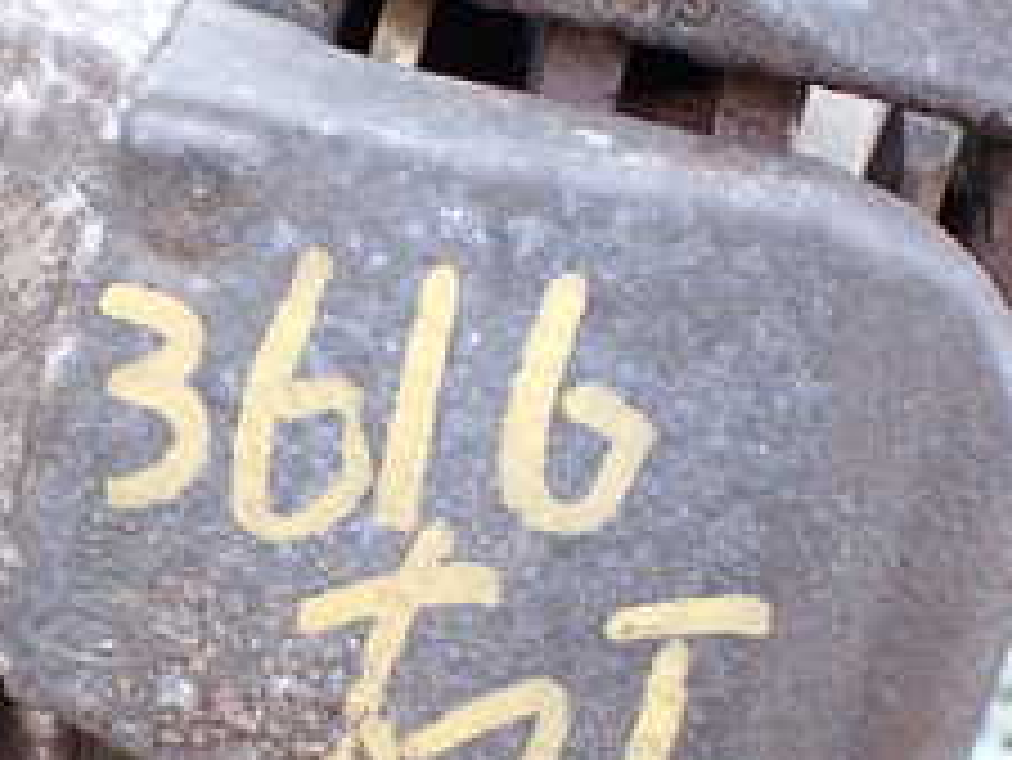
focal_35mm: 80
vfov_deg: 18.3
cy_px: 571
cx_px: 238
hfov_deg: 24.1
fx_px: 2340
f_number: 2.3
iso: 200
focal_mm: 5.4
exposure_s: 1/125
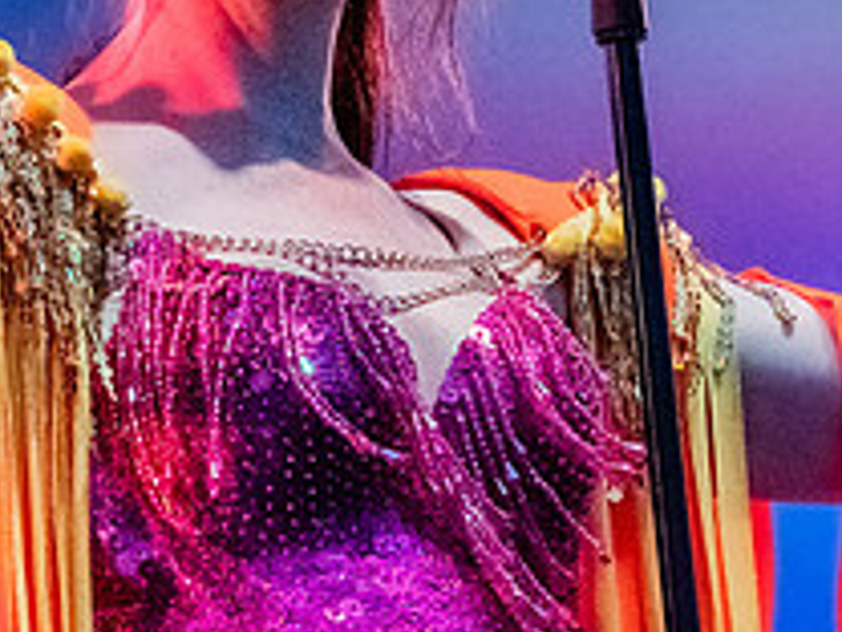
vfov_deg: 2.6
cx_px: 348
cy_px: -180
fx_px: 13719
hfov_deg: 3.5
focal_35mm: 564
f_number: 5
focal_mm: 165
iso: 4000
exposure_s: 1/2000
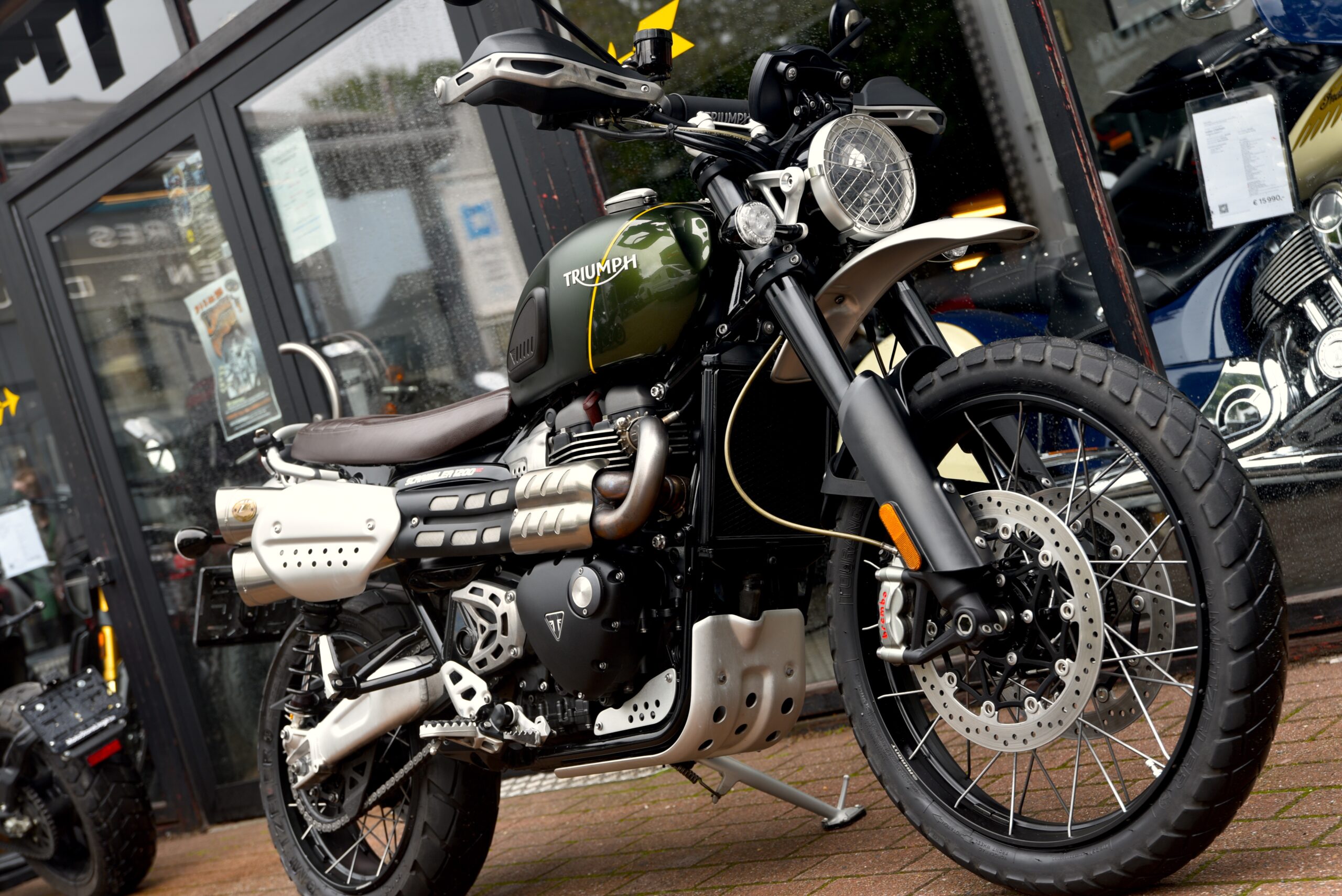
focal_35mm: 55
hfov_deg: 36.2
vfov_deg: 24.6
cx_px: 671
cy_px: 448
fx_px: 2051
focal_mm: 55
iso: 100
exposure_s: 1/80
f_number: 4.5
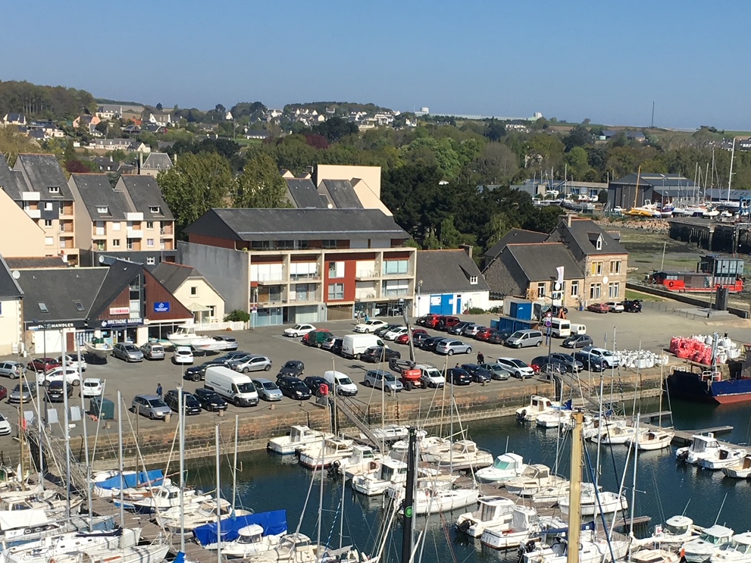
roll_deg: -2.5
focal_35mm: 59
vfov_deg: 24.5
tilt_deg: -10.7
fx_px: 1280
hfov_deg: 32.6
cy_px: 433
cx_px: 453
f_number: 2.2
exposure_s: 1/2262
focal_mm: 4.15
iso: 25
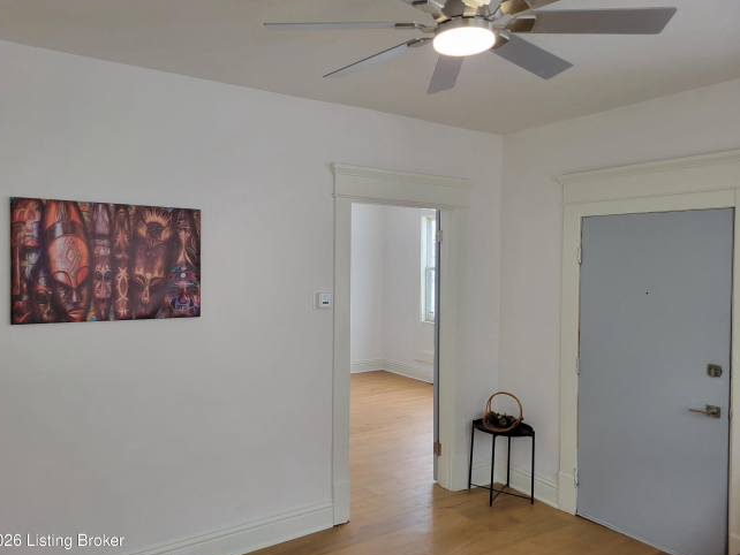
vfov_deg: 51.4
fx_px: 577
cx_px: 357
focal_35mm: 27
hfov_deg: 65.3
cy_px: 279
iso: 64
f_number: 1.8
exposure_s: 1/120
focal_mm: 5.4
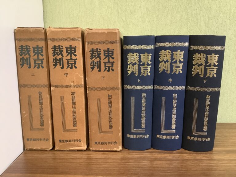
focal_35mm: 31
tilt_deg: -12.6
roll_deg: -0.3
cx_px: 118
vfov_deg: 45.4
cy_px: 88
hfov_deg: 58.4
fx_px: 211
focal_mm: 3.3
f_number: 2.4
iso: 400
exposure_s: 1/40
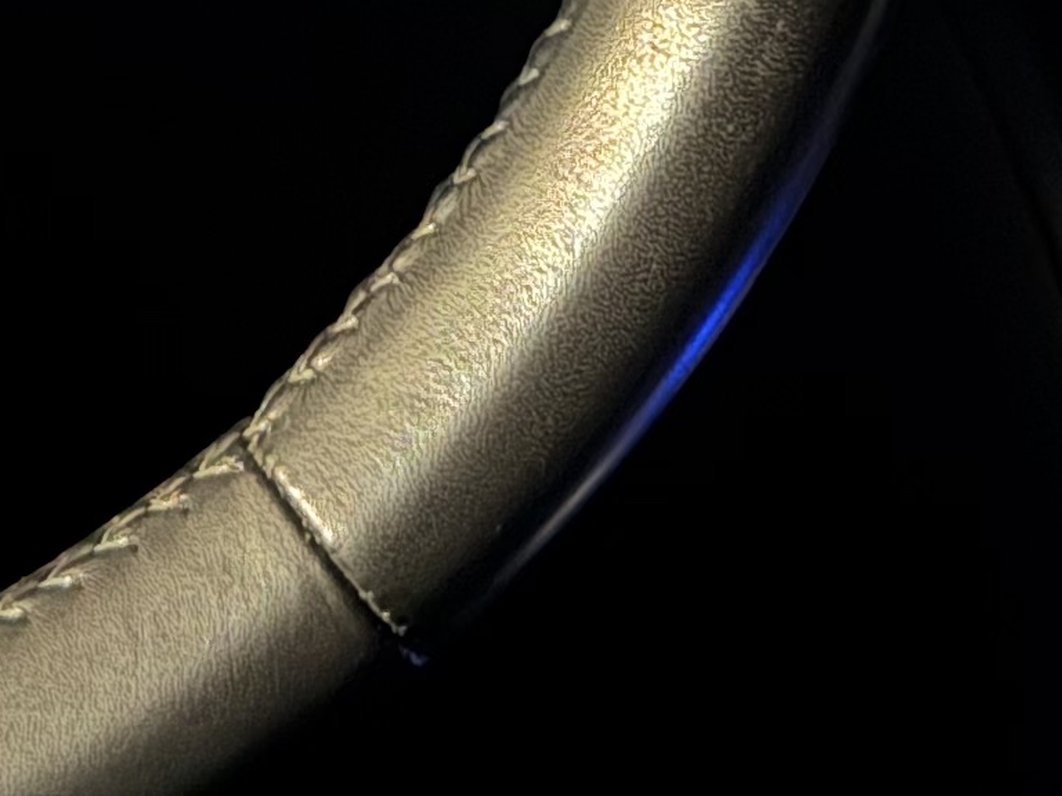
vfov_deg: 10.9
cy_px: -723
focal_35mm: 126
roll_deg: +5.2
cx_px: 271
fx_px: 3866
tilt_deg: -33.0
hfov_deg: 15.6
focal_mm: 6.76
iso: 2000
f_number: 1.78
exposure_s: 1/5
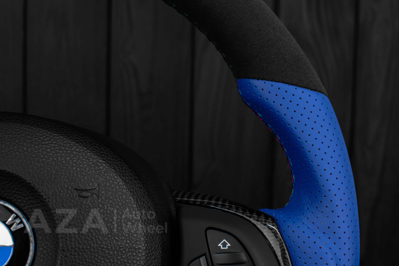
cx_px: 200
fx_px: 582
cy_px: 133
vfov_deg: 25.8
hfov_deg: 37.8
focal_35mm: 52
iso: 500
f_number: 6.3
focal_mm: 35
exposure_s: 1/125
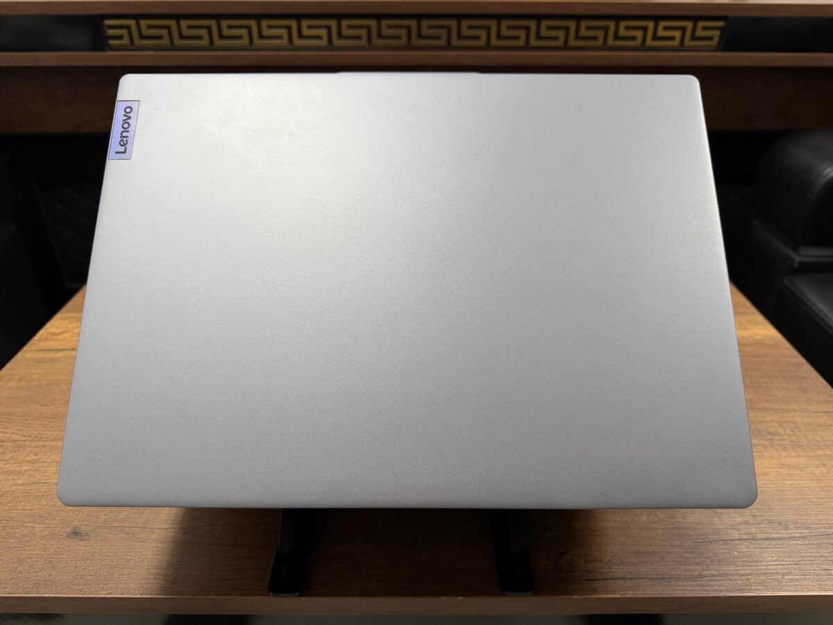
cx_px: 416
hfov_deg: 71.6
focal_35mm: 24
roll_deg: +0.0
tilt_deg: -30.1
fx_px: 578
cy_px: 312
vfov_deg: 56.8
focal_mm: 6.76
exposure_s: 1/100
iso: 125
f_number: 1.78
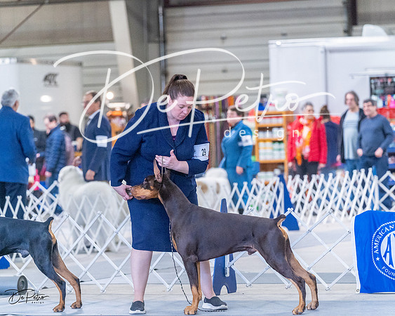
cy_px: 158
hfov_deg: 10.9
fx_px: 2079
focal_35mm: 178
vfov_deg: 8.7
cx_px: 198
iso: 6400
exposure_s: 1/400
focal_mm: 158
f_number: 4
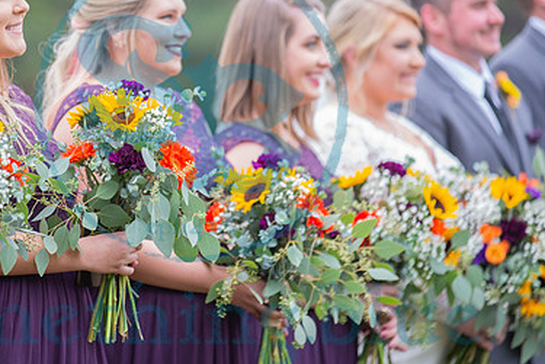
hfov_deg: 8.1
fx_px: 3860
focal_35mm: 255
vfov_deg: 5.4
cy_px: 158
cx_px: 186
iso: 800
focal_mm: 165
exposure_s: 1/320
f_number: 2.8
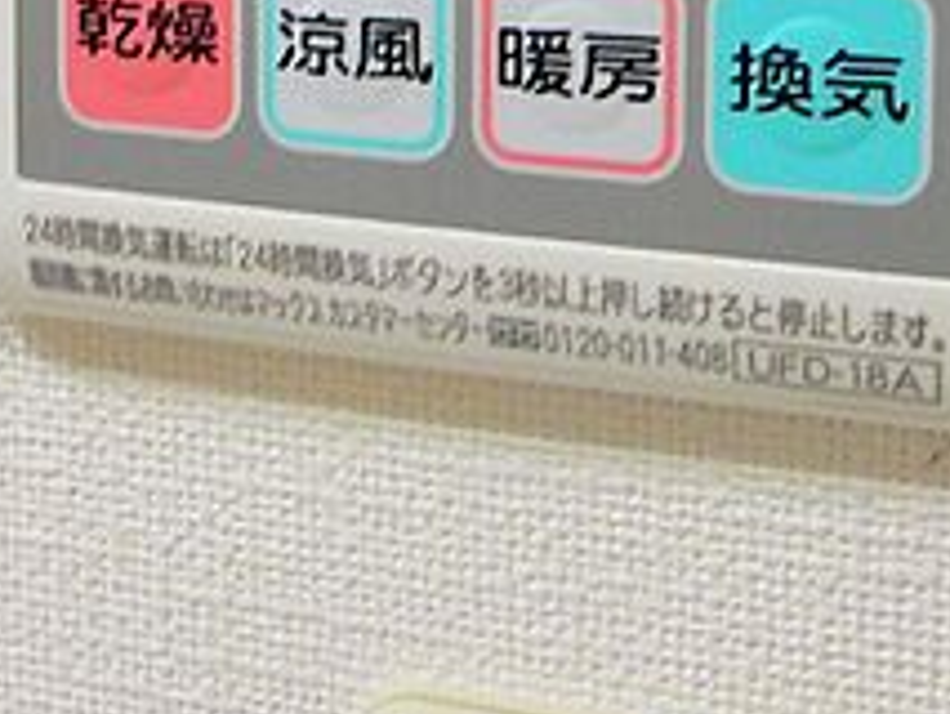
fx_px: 1730
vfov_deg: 20.9
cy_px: -254
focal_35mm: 63
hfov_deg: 30.6
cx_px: 571
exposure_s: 1/30
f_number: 3.5
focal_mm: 3.7
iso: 250
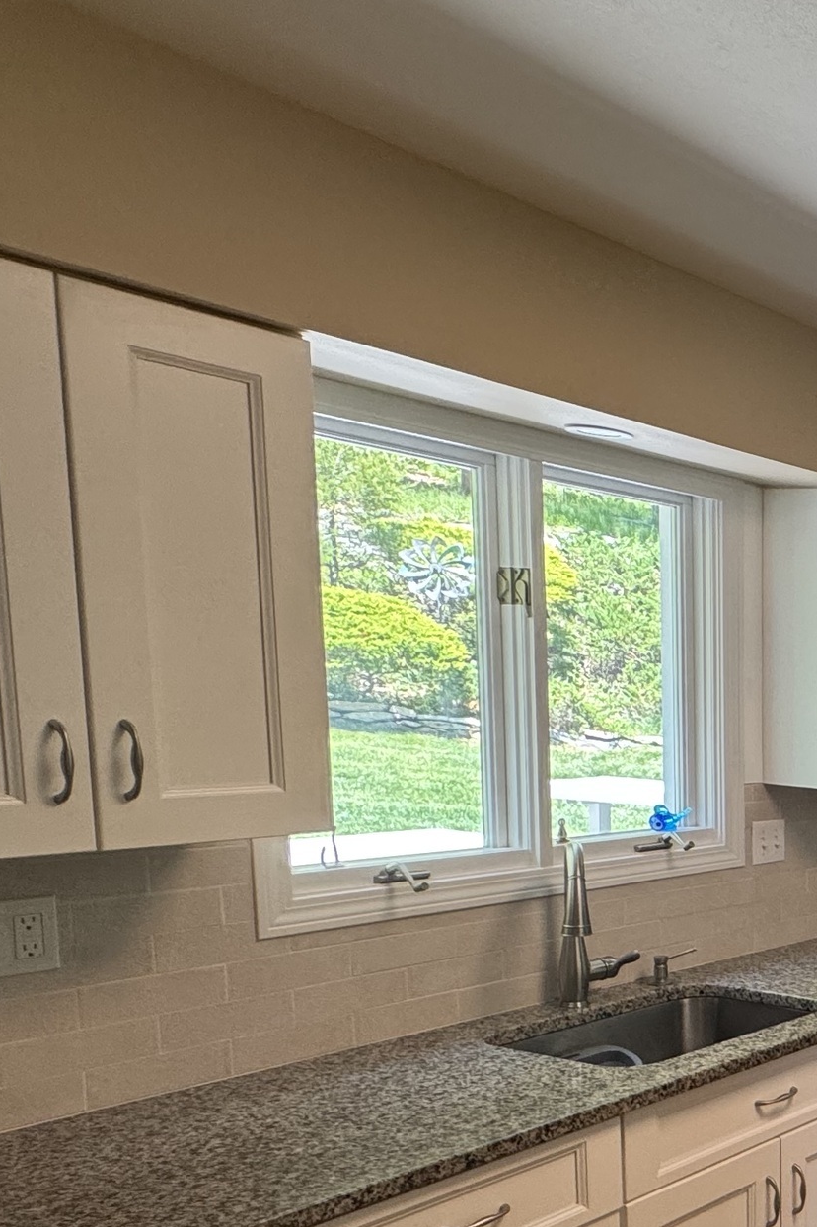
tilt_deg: -7.8
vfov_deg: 51.8
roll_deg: -3.0
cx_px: 1305
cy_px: 853
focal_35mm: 36
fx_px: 1226
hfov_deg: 25.1
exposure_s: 1/120
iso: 200
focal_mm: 2.22
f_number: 2.2
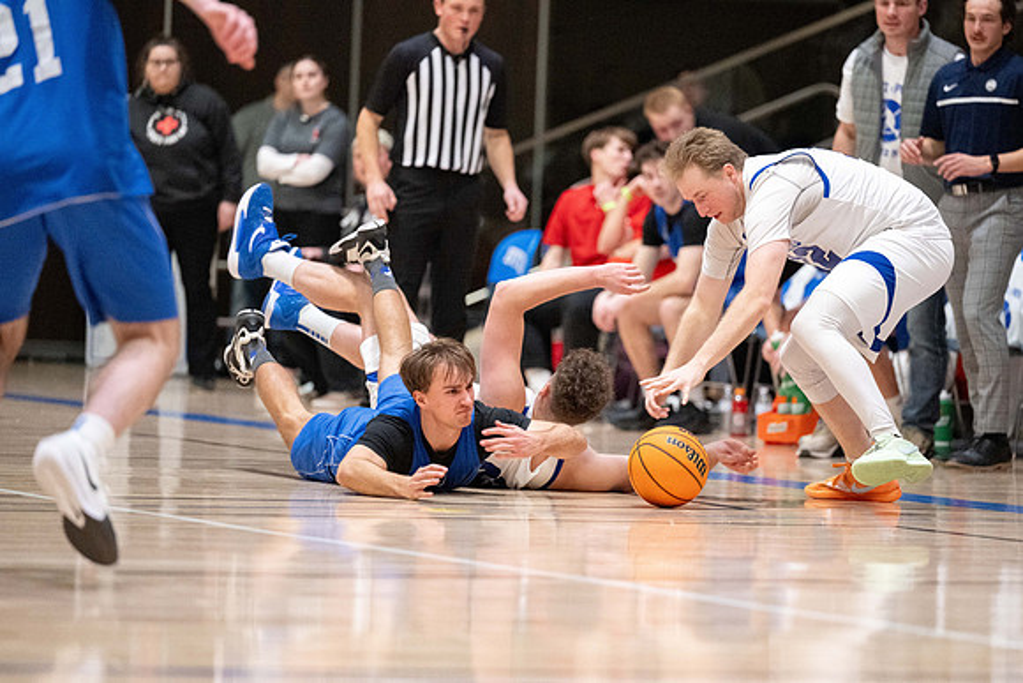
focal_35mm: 219
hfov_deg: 9.4
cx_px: 527
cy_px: 374
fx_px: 6233
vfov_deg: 6.3
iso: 6400
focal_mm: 200
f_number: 2.8
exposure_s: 1/500
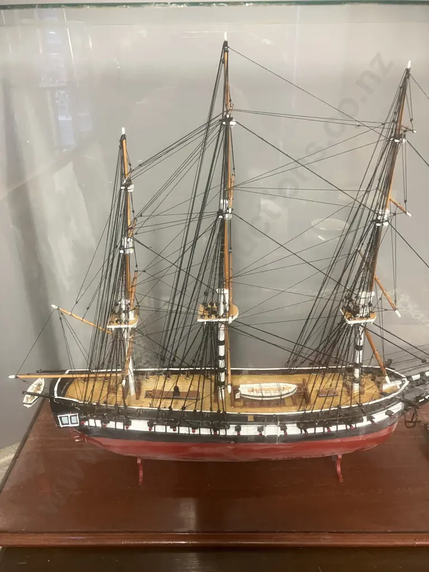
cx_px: 214
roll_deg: +0.7
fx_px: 463
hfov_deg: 49.7
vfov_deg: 63.4
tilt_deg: -26.7
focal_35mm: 28
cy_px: 286
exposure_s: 1/42
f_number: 1.8
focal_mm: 3.99
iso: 320
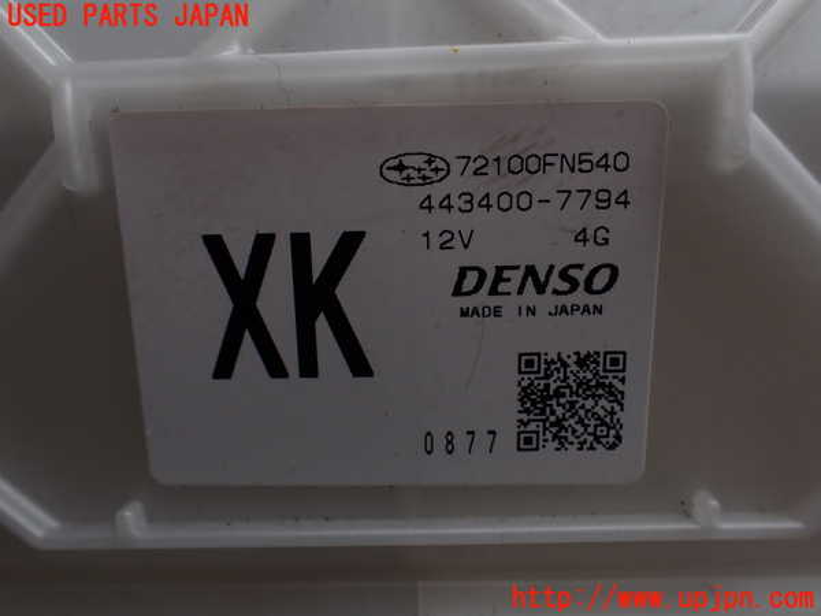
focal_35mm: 30
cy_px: 308
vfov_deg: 46.8
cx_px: 410
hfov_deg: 60.0
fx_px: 712
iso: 100
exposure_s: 1/320
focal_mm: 5.4
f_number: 3.2
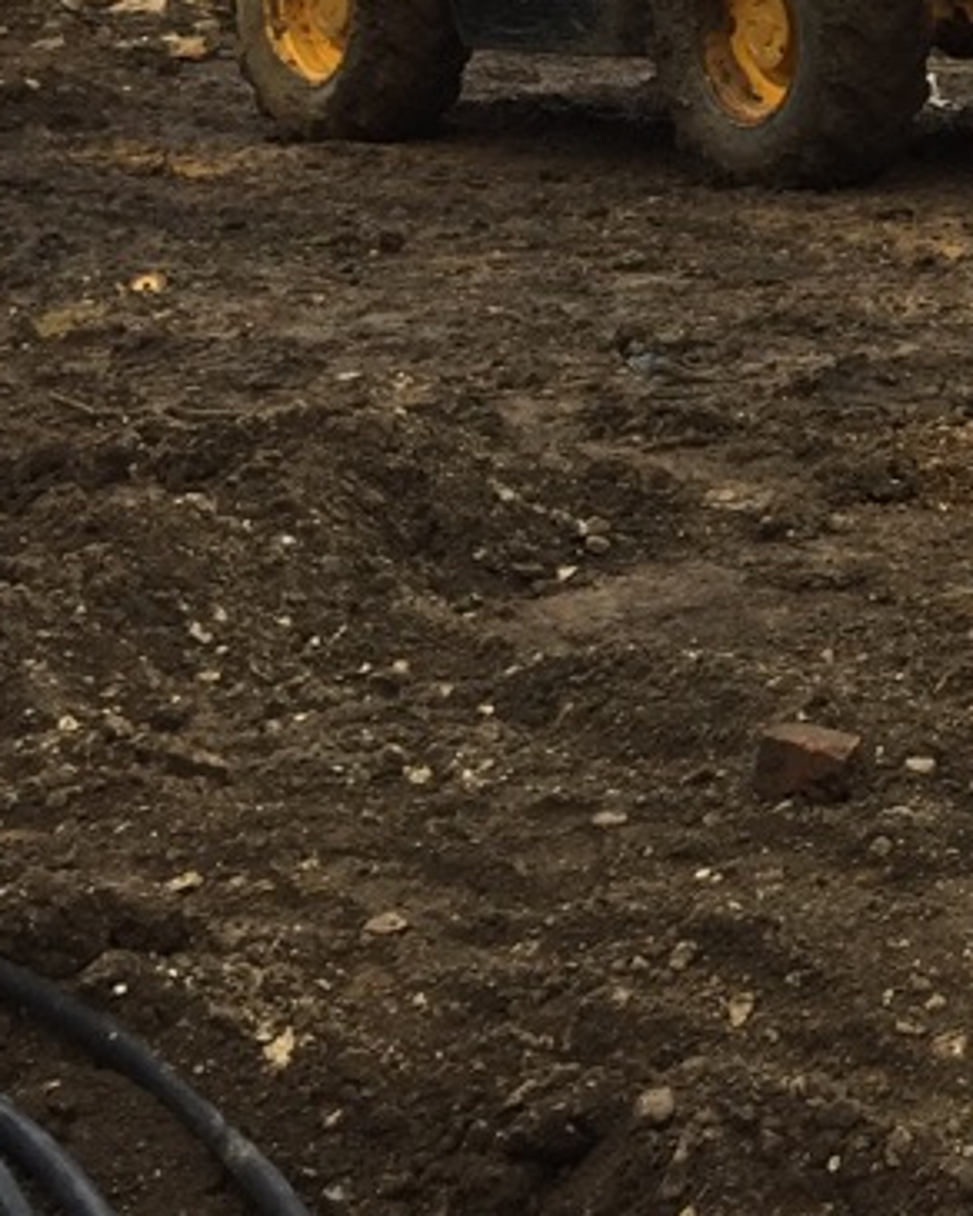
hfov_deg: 14.4
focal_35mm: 93
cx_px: 1796
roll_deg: +0.8
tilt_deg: -3.2
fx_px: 3348
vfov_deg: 19.8
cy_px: -70
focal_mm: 4.15
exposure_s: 1/118
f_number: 2.2
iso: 32
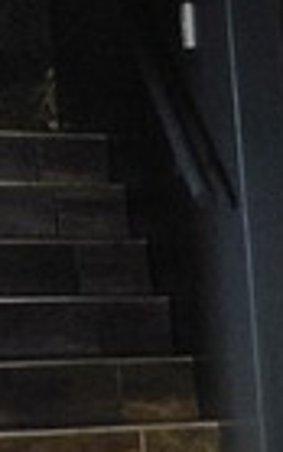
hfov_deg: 5.0
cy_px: 478
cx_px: 1652
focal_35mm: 179
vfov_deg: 11.6
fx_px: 2207
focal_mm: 6.25
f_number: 1.7
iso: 25
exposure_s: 1/359
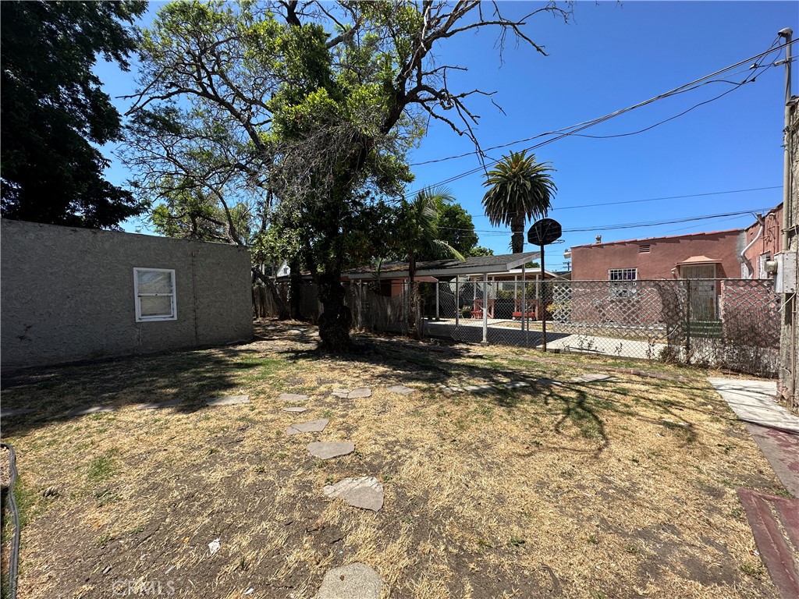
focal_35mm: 14
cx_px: 400
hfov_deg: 102.1
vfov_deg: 85.7
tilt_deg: -0.3
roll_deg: +0.3
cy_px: 300
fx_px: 323
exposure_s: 1/1171
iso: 50
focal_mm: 2.22
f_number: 2.2
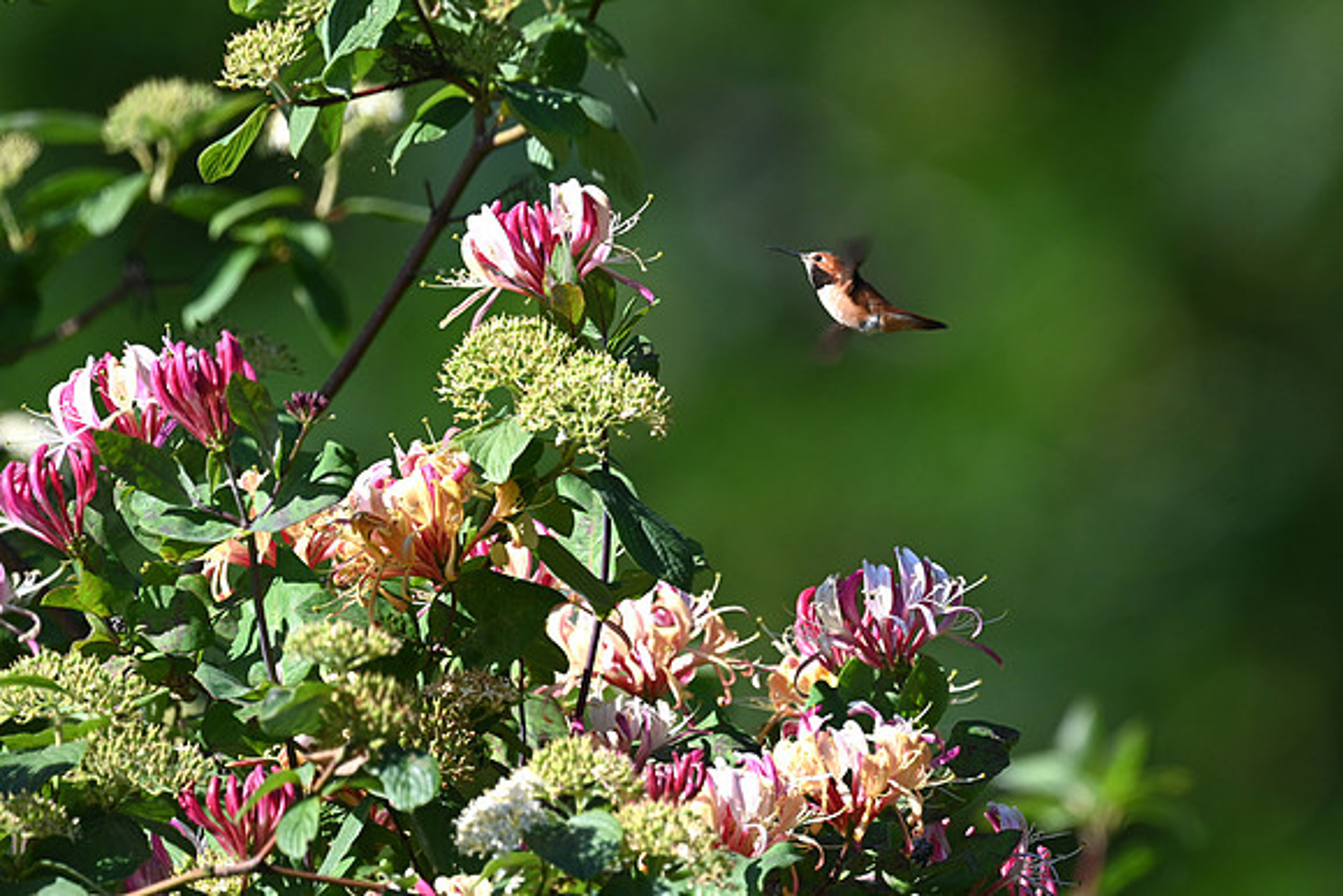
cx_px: 672
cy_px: 448
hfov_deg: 2.6
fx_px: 29850
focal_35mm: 800
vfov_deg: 1.7
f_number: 6.3
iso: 400
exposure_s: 1/800
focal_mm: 800
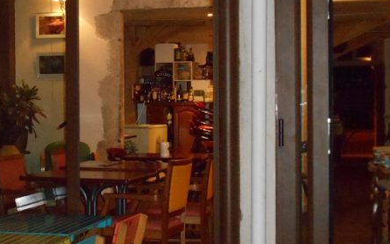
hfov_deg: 29.9
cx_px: 126
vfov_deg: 19.2
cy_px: 121
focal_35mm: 68
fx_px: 723
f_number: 3.9
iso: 1000
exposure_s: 1/30
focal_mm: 7.2
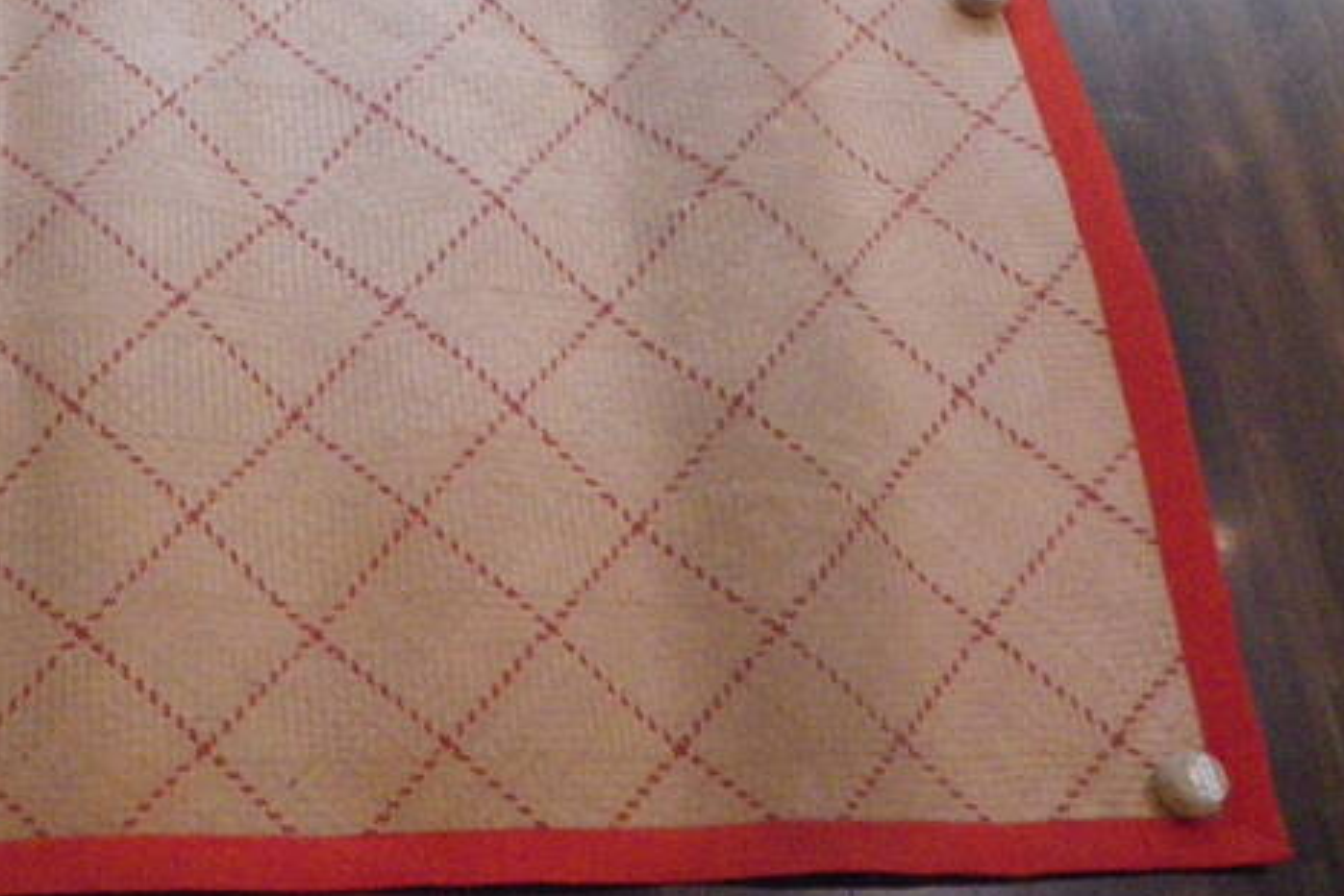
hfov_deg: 37.7
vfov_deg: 27.0
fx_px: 1867
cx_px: 216
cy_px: 510
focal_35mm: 50
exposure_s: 1/20
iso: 800
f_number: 3.5
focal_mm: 5
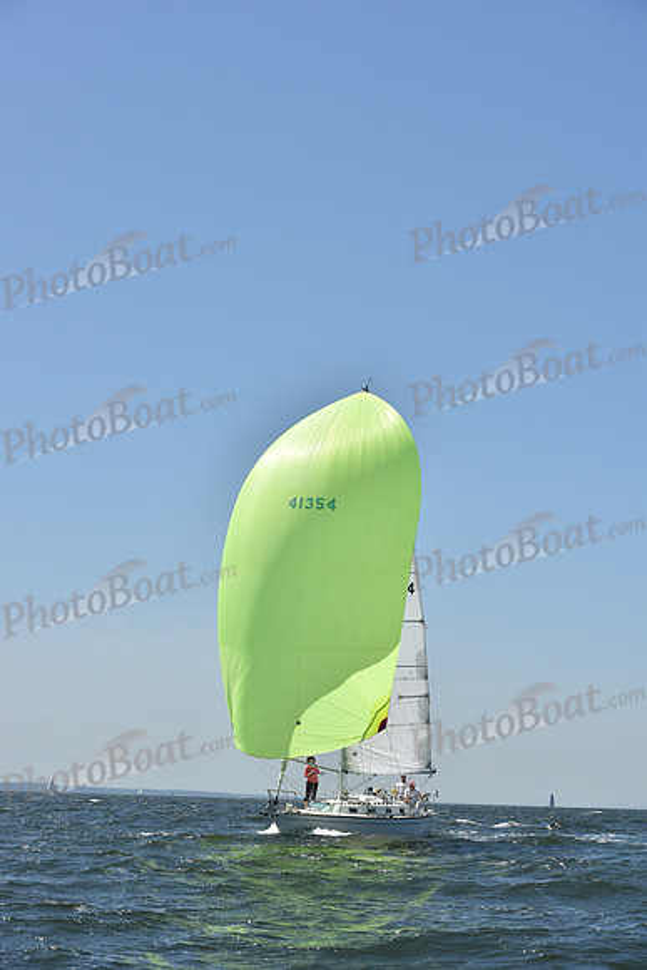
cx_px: 324
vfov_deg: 28.8
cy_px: 485
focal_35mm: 70
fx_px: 1886
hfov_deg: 19.5
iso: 250
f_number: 9
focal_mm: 70
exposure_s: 1/1250
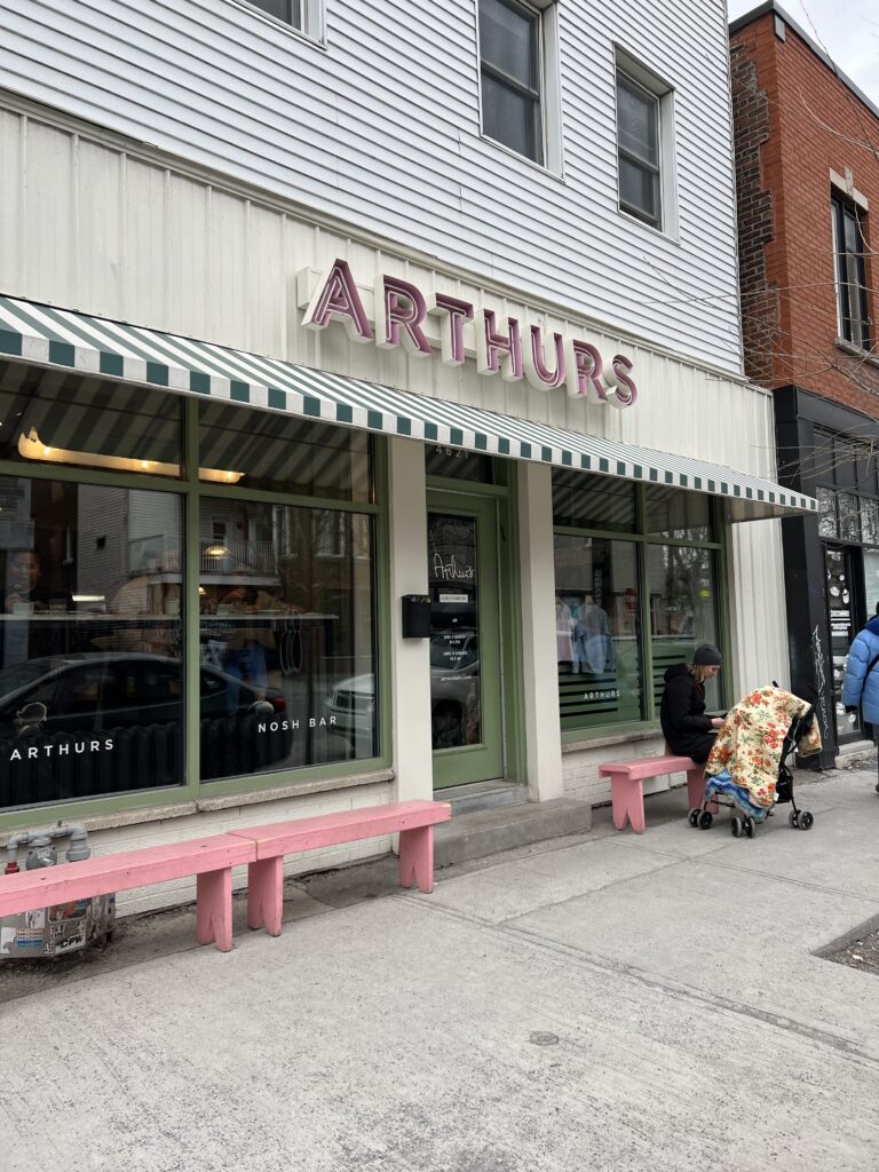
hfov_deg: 53.1
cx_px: 440
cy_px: 586
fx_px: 880
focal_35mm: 26
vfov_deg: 67.3
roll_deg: +0.2
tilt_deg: +5.2
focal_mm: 5.7
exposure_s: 1/687
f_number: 1.5
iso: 50
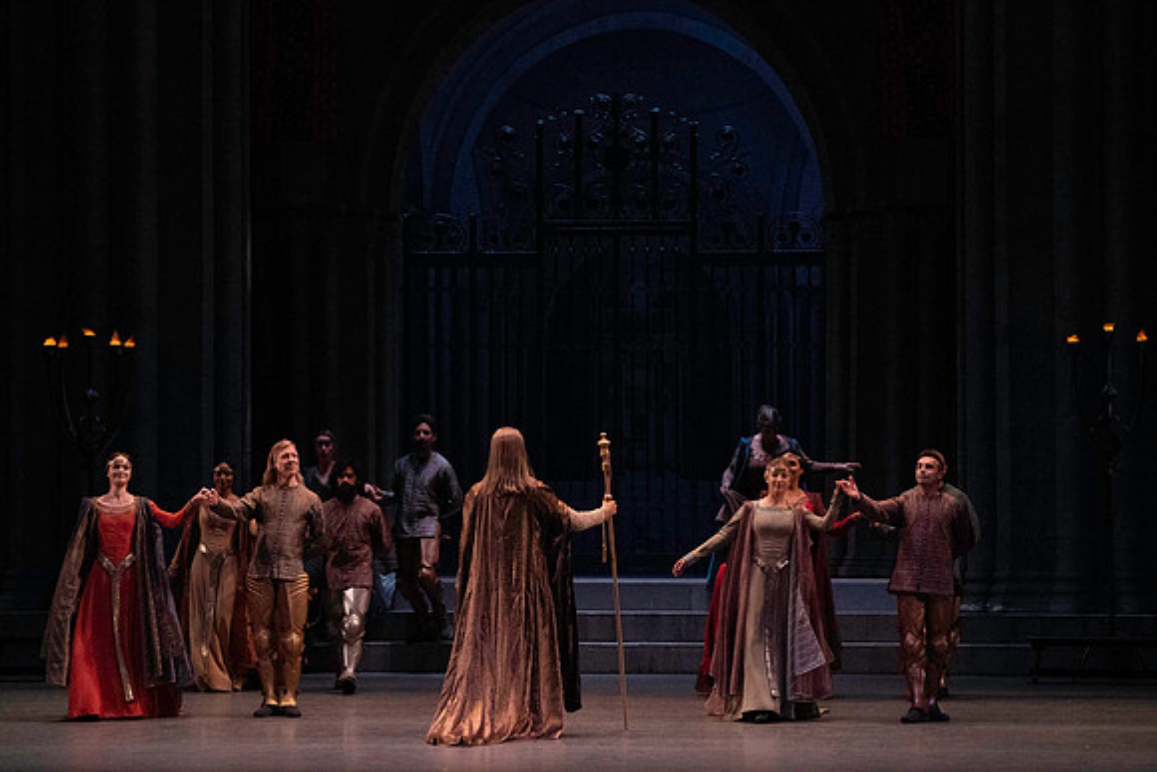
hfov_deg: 15.9
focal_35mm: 129
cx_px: 578
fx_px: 4147
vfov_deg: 10.6
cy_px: 386
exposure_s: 1/400
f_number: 7.1
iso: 12800
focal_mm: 129
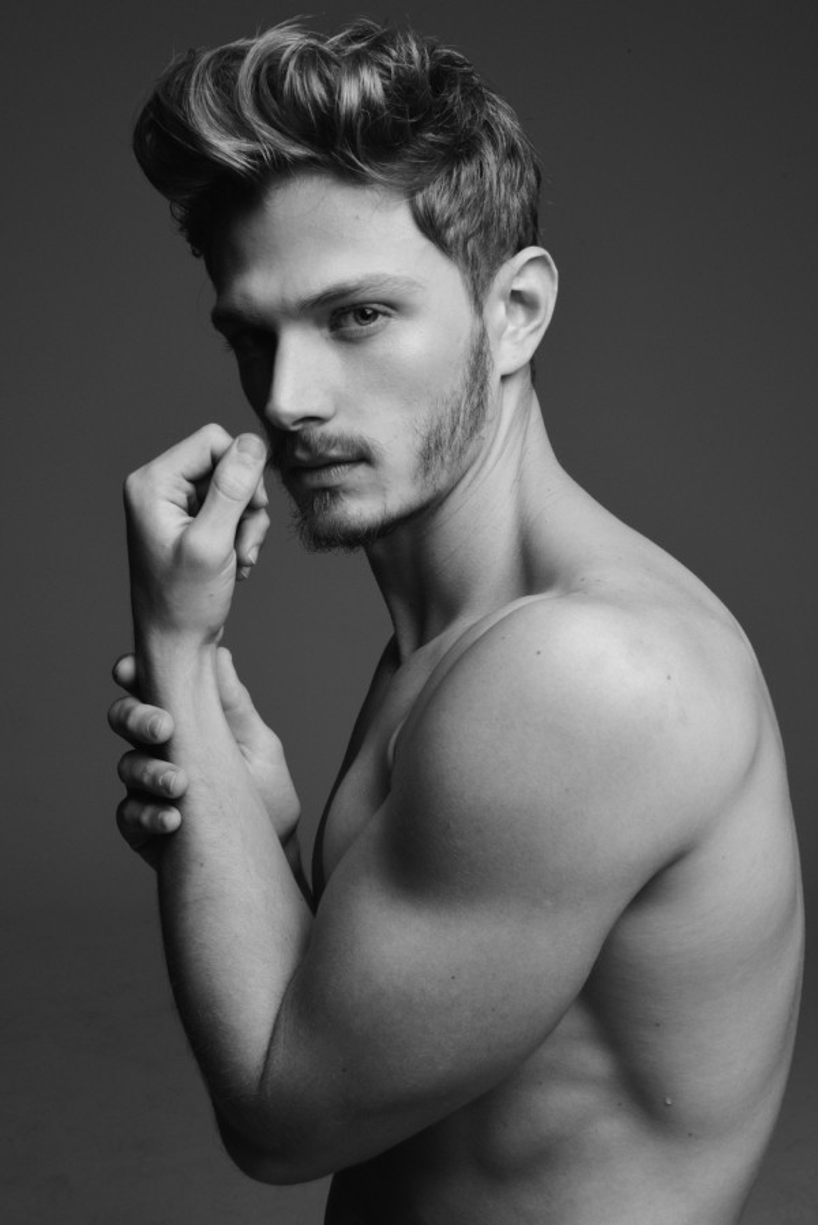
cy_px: 612
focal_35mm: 45
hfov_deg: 29.9
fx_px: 1532
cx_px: 409
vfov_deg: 43.6
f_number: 18
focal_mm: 45
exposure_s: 1/160
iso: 160
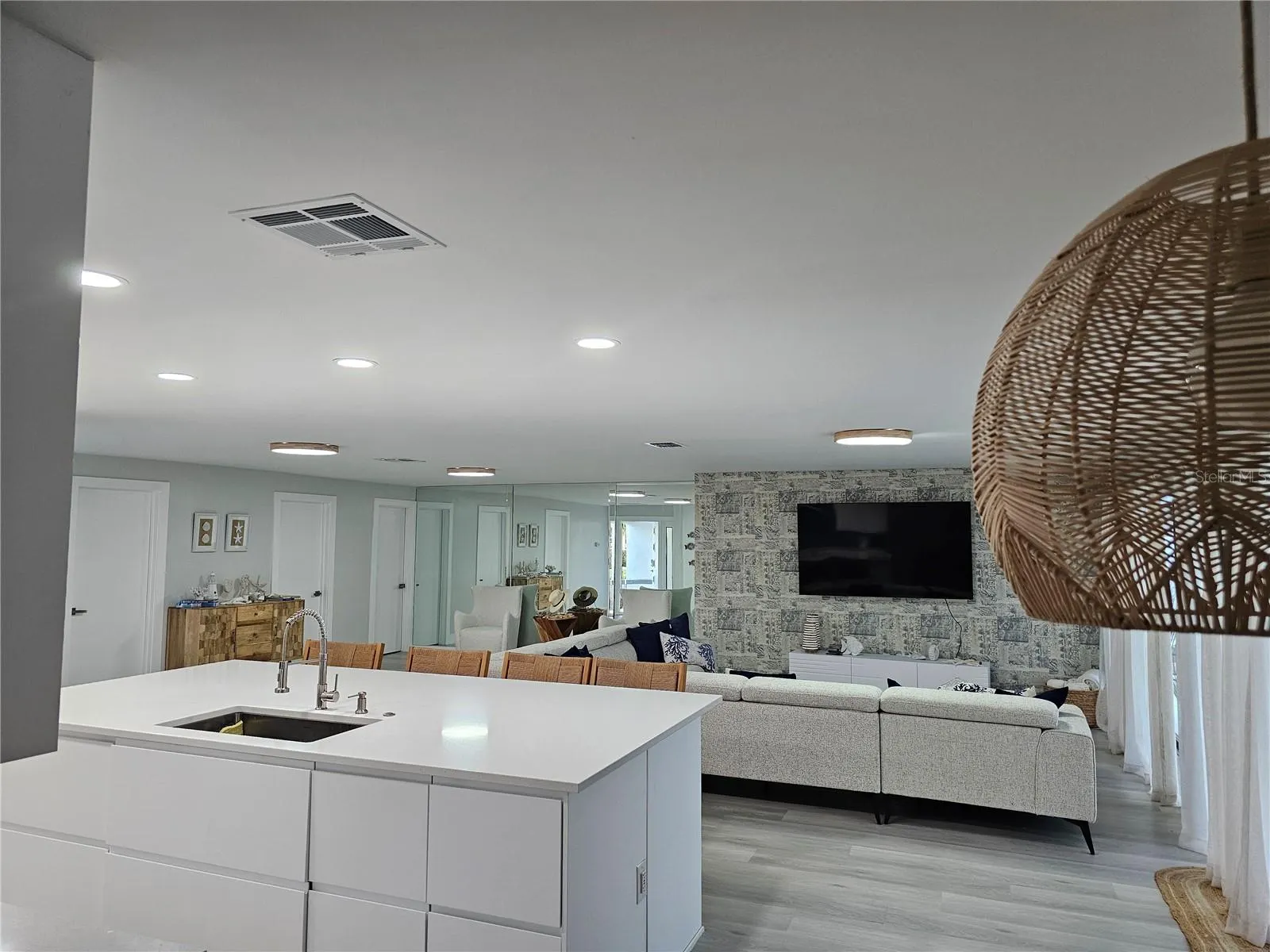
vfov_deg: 58.9
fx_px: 844
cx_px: 635
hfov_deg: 73.9
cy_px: 476
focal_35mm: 23
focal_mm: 6.3
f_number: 1.7
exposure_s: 1/120
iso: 200
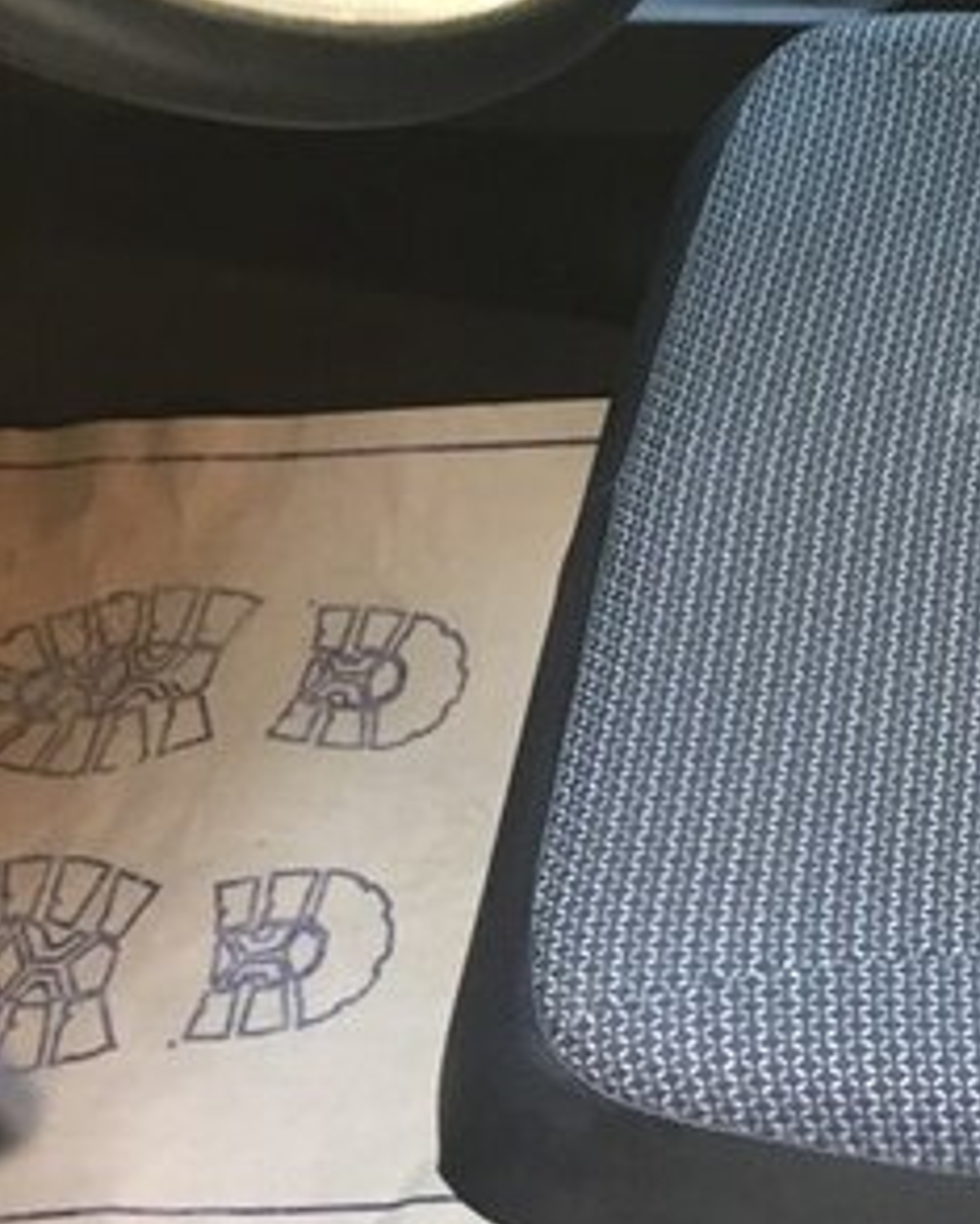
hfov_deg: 21.0
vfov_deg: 29.4
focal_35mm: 64
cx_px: 1378
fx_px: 2318
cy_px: 459
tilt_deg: -52.0
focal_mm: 4.15
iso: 80
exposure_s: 1/33
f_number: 2.2
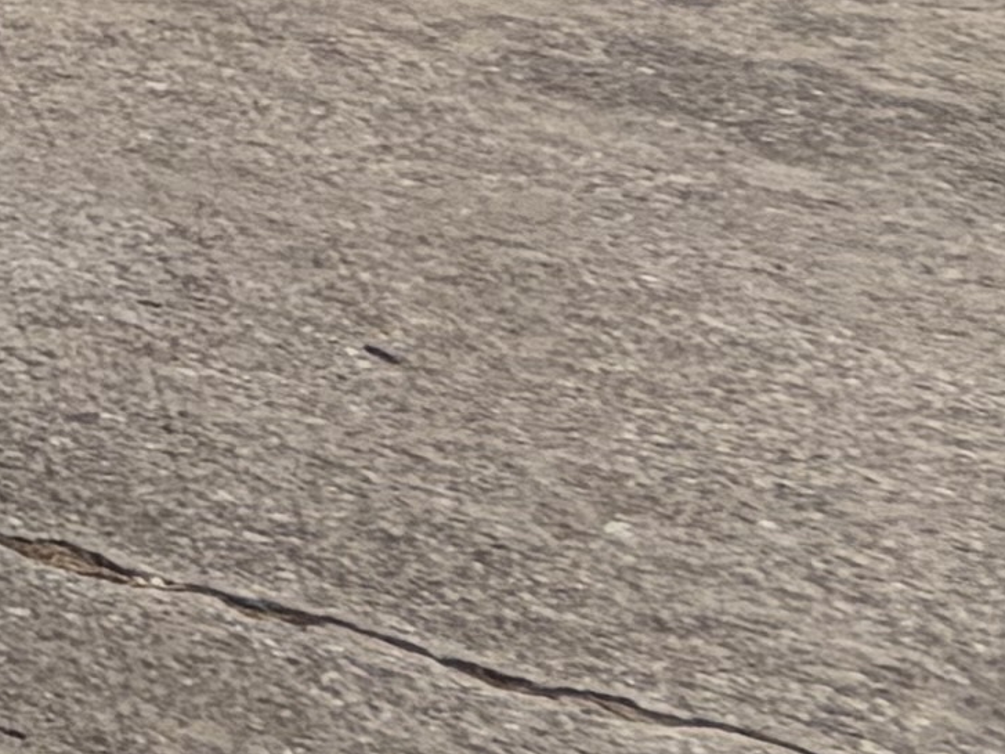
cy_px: -609
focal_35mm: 110
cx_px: -2938
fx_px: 3193
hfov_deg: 8.4
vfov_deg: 12.3
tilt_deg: -16.4
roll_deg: +0.4
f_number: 2.2
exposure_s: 1/914
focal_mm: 2.22
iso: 20
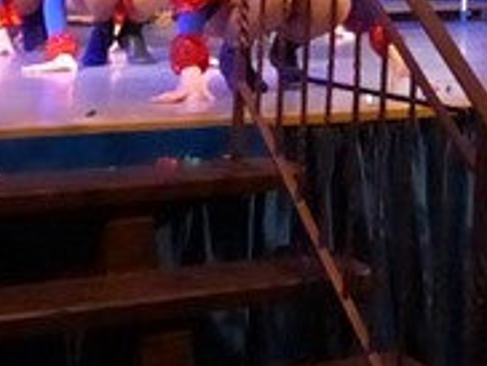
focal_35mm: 101
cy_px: -204
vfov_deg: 13.7
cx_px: 760
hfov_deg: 17.2
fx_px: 1423
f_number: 4
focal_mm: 5.5
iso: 1600
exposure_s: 1/125
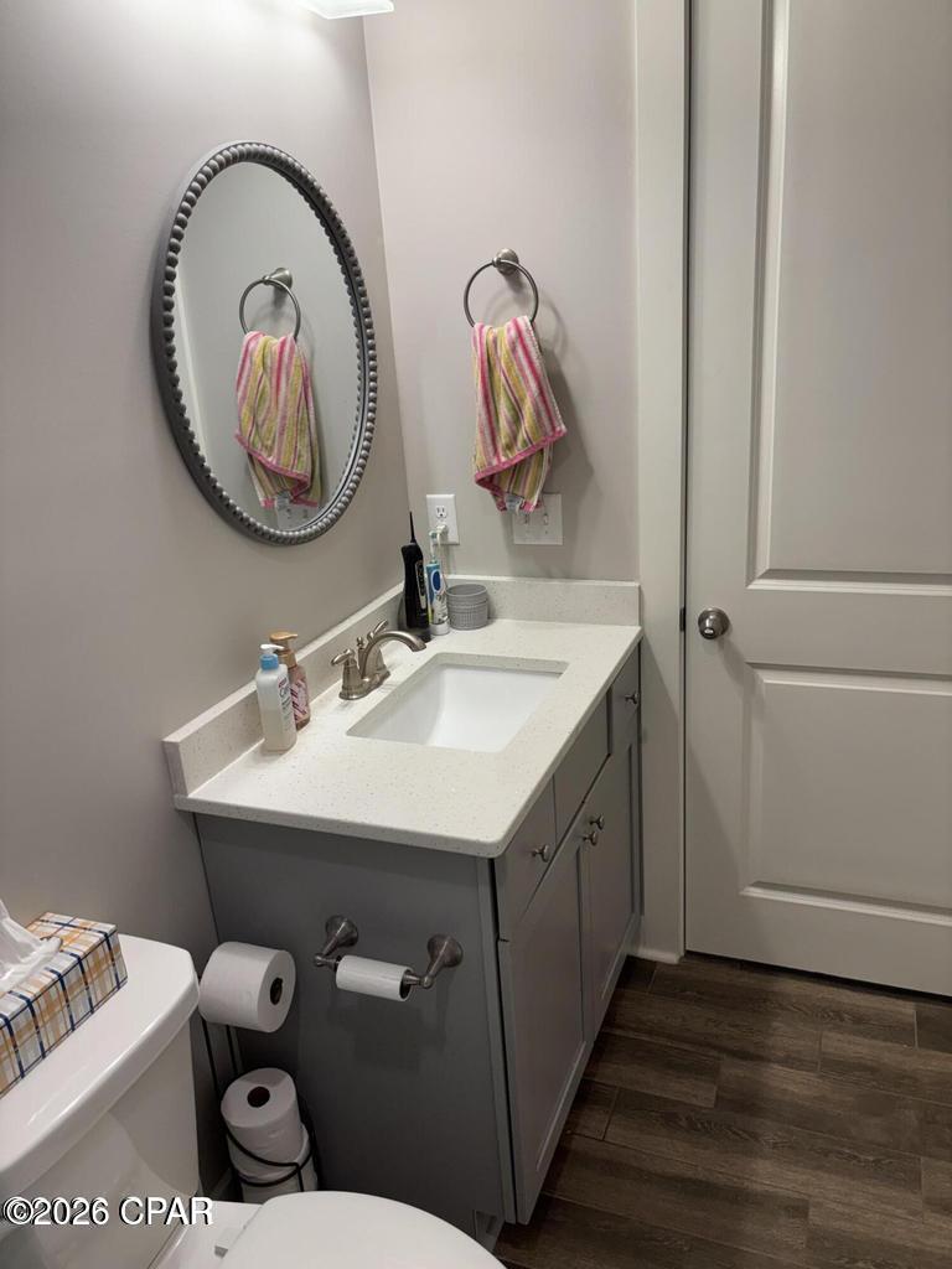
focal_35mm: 26
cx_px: 476
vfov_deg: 67.3
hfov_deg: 53.1
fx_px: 953
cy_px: 634
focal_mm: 5.96
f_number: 1.6
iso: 64
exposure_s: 1/120
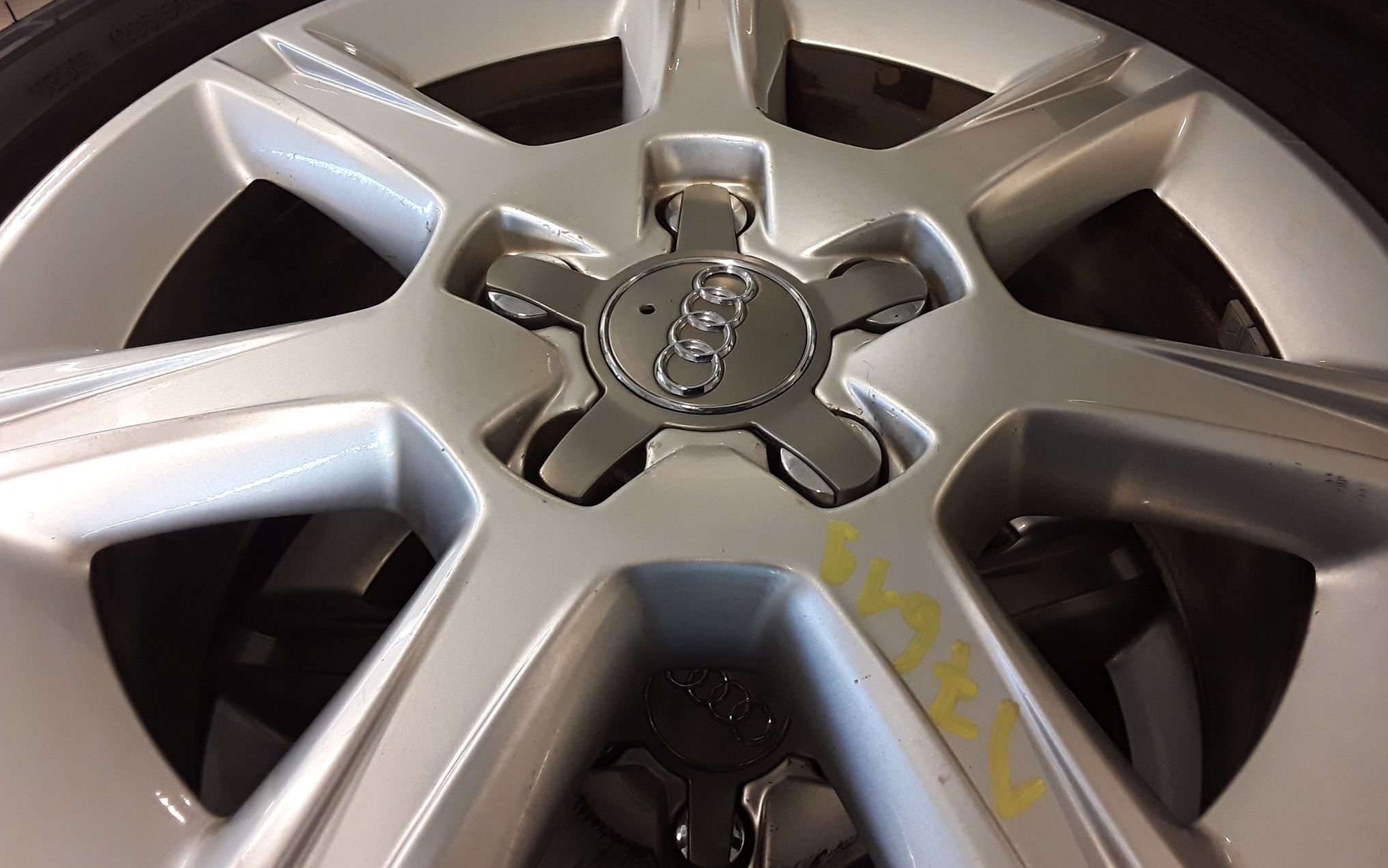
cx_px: 695
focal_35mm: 30
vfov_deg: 41.8
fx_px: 1135
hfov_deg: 62.9
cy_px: 381
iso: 100
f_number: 1.9
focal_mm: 2.91
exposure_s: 1/50
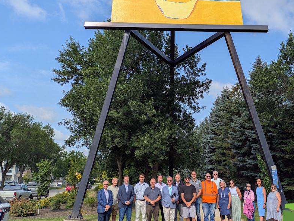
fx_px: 323
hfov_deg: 48.6
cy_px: 68
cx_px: 177
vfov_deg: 37.2
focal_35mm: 38
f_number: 1.89
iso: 51
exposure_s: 1/2732
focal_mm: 5.43
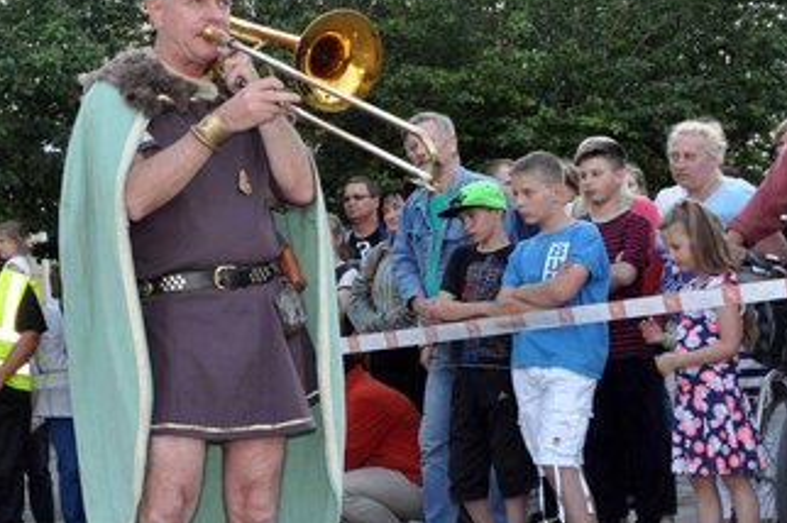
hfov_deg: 20.7
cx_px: 108
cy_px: 332
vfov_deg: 14.1
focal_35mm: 97
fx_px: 2118
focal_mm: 32
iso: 640
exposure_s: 1/60
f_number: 13
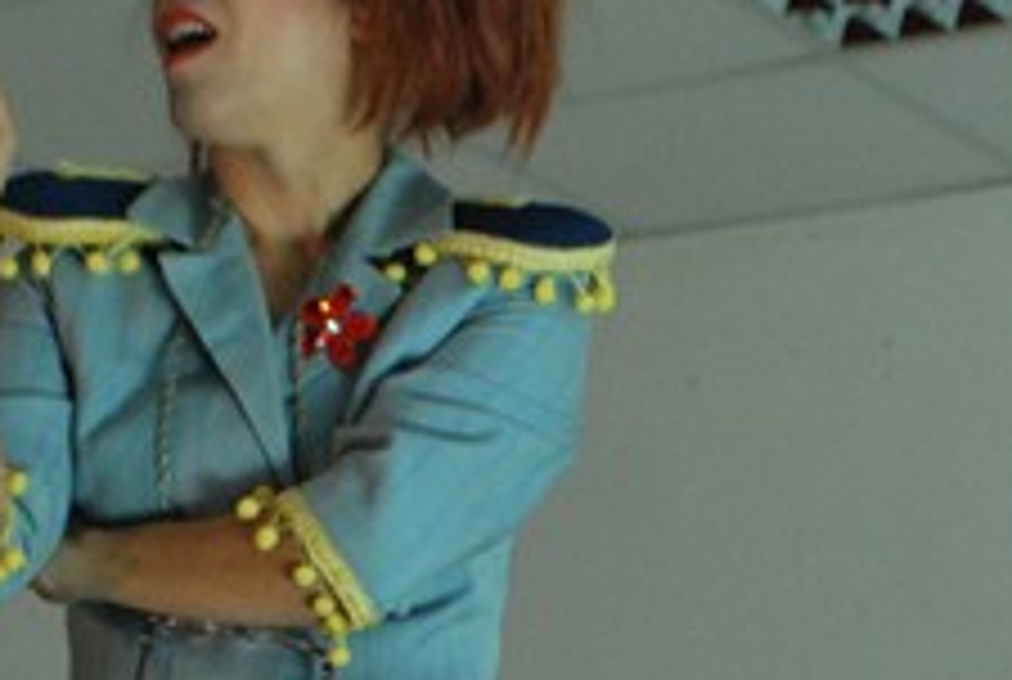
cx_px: 355
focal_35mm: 240
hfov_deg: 8.6
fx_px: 6754
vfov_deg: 5.7
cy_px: 757
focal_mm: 45
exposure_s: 1/40
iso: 800
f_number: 5.6
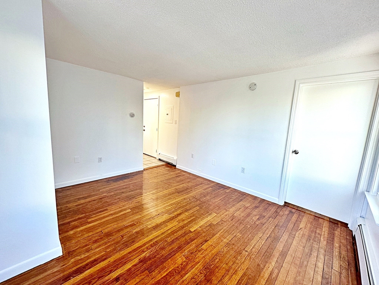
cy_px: 142
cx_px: 190
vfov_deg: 85.7
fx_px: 153
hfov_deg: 102.1
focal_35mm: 14
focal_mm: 2.22
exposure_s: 1/120
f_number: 2.2
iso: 100
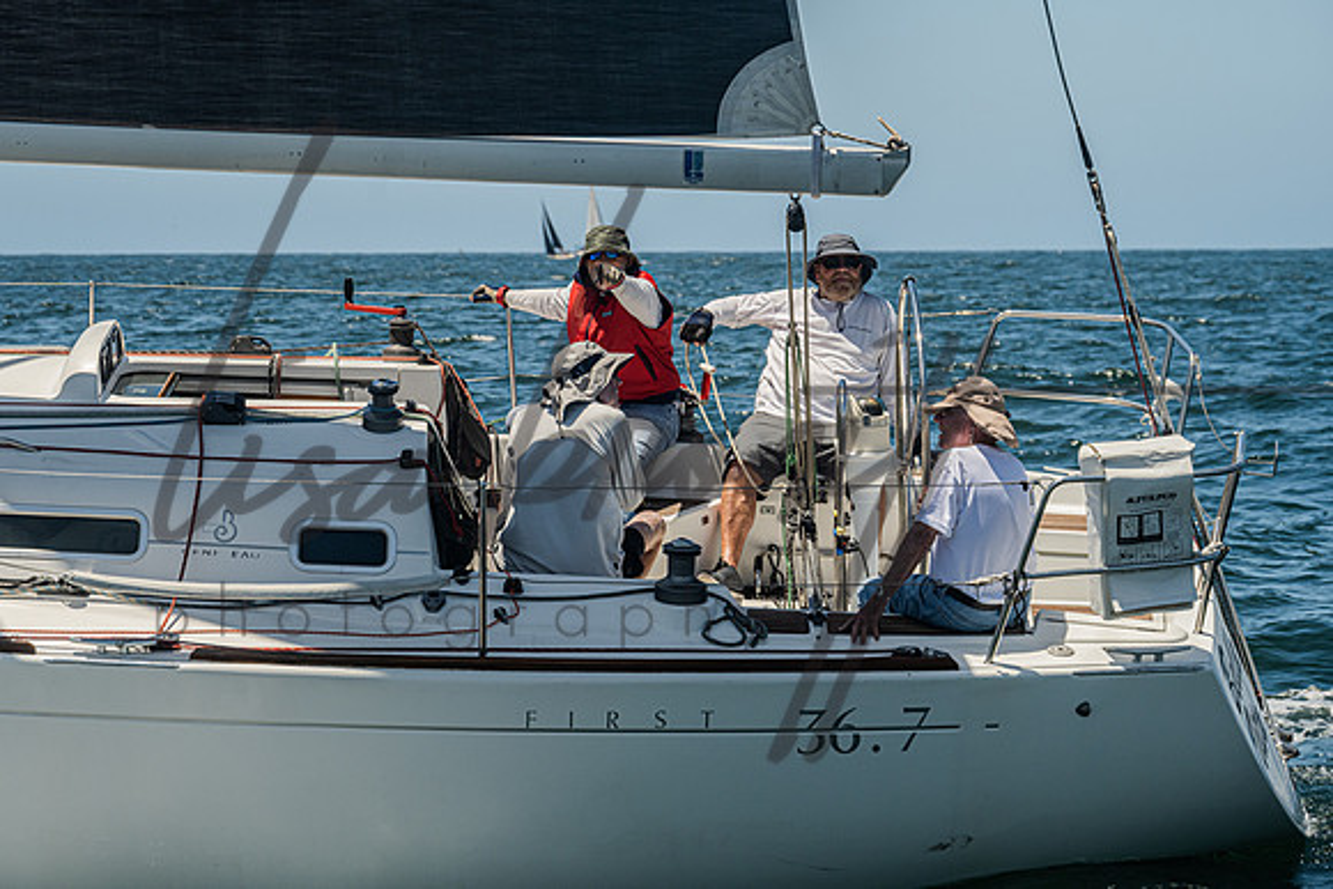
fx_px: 4512
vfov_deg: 11.3
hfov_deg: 16.8
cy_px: 338
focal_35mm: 122
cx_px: 563
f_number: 6.3
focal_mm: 97
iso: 320
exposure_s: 1/1250
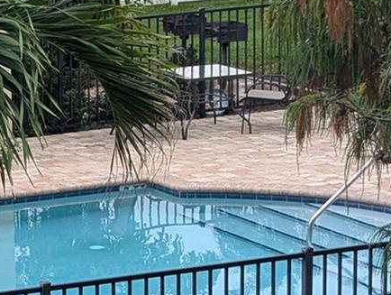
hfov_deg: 10.5
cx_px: -214
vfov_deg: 8.3
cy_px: 226
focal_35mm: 180
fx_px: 2037
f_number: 1.68
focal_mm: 6.9
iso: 29
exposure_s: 1/369
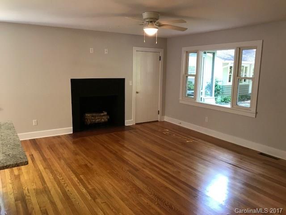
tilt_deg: -8.3
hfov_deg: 63.4
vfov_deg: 49.7
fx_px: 231
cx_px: 143
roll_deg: -0.7
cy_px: 108
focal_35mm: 28
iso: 40
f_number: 1.8
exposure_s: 1/17
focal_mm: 3.99
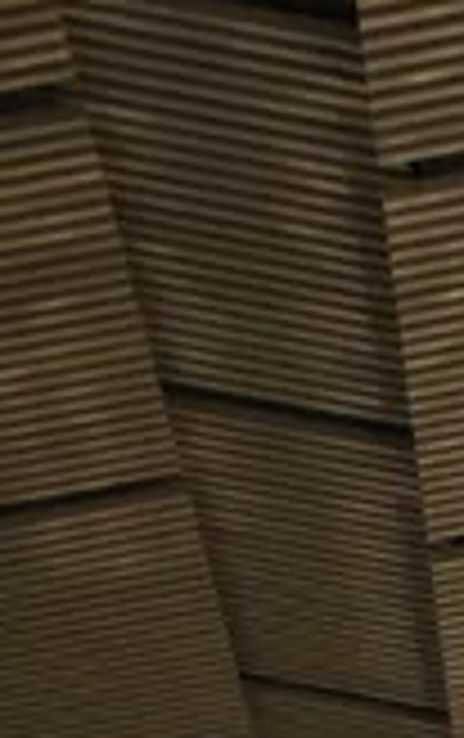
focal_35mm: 159
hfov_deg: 7.9
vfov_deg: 10.0
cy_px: 2198
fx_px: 3206
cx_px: 901
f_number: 7.1
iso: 200
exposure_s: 1/250
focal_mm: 16
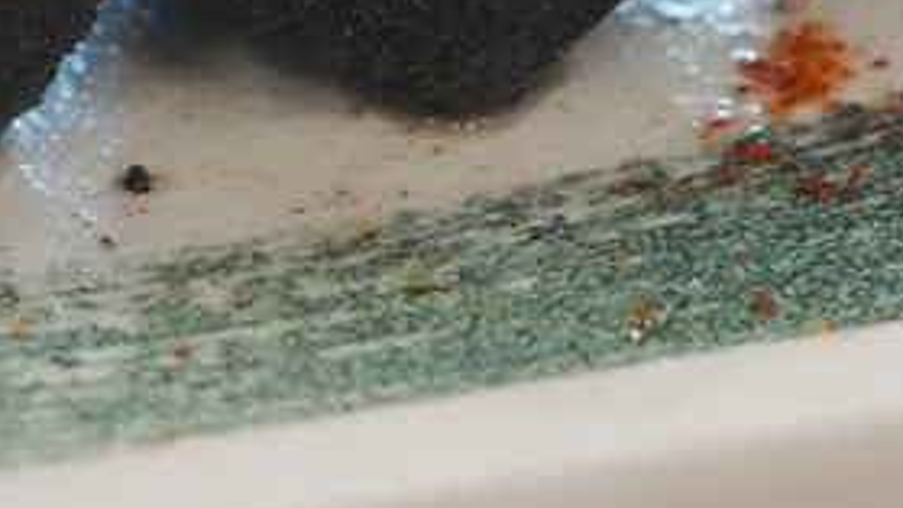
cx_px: 1181
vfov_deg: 4.7
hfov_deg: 8.3
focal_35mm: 257
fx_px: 6154
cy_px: -113
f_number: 5
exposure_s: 1/80
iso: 10000
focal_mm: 63
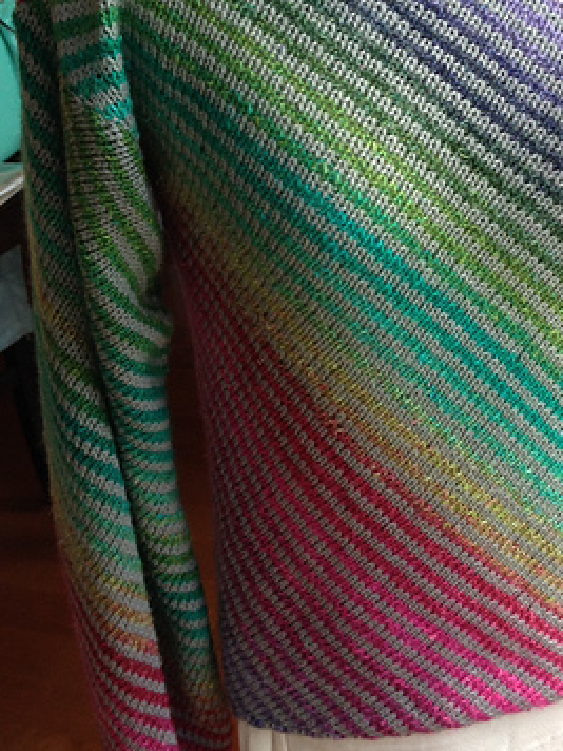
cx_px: 430
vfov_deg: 30.6
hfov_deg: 23.0
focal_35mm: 63
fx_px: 1366
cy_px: 283
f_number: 2.4
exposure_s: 1/60
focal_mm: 4.28
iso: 50
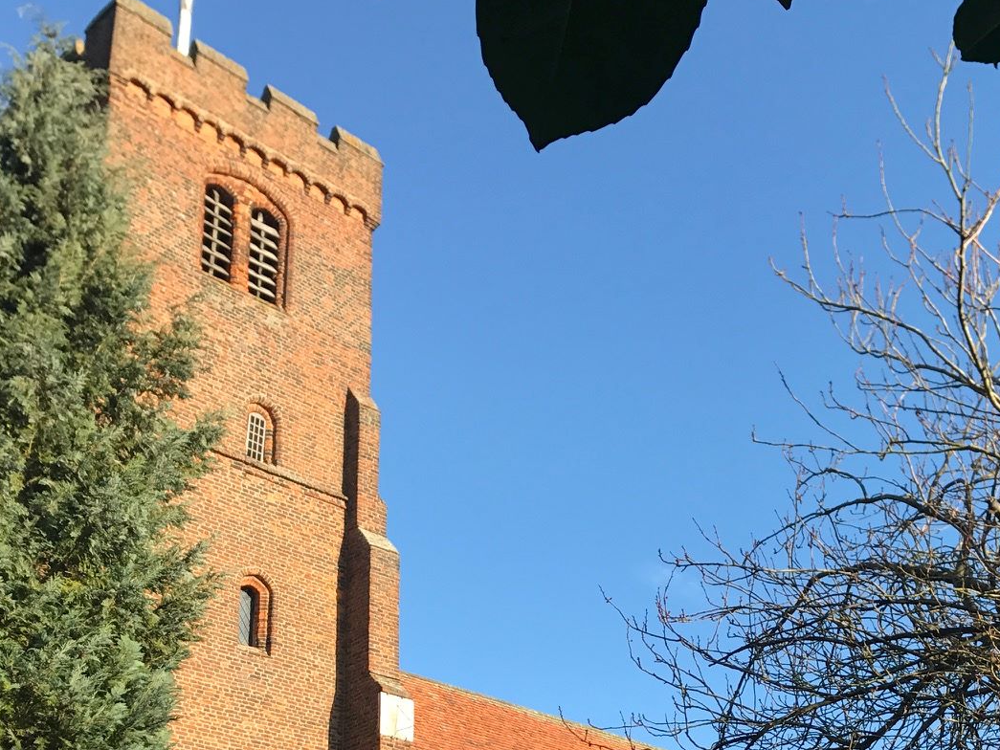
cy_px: 662
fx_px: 1560
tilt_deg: +20.4
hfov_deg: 35.4
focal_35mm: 54
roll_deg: +1.2
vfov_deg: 26.2
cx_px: 611
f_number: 1.8
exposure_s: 1/825
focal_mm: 3.99
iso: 20
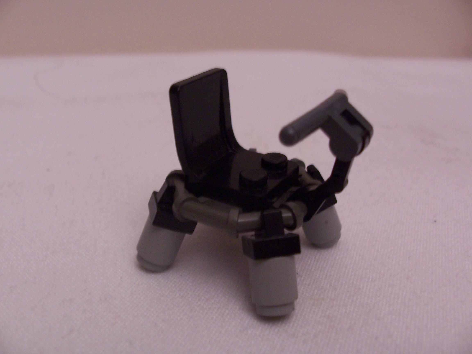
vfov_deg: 40.7
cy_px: 177
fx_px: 477
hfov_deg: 52.6
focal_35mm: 35
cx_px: 236
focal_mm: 6
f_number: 2.8
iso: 140
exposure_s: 1/20
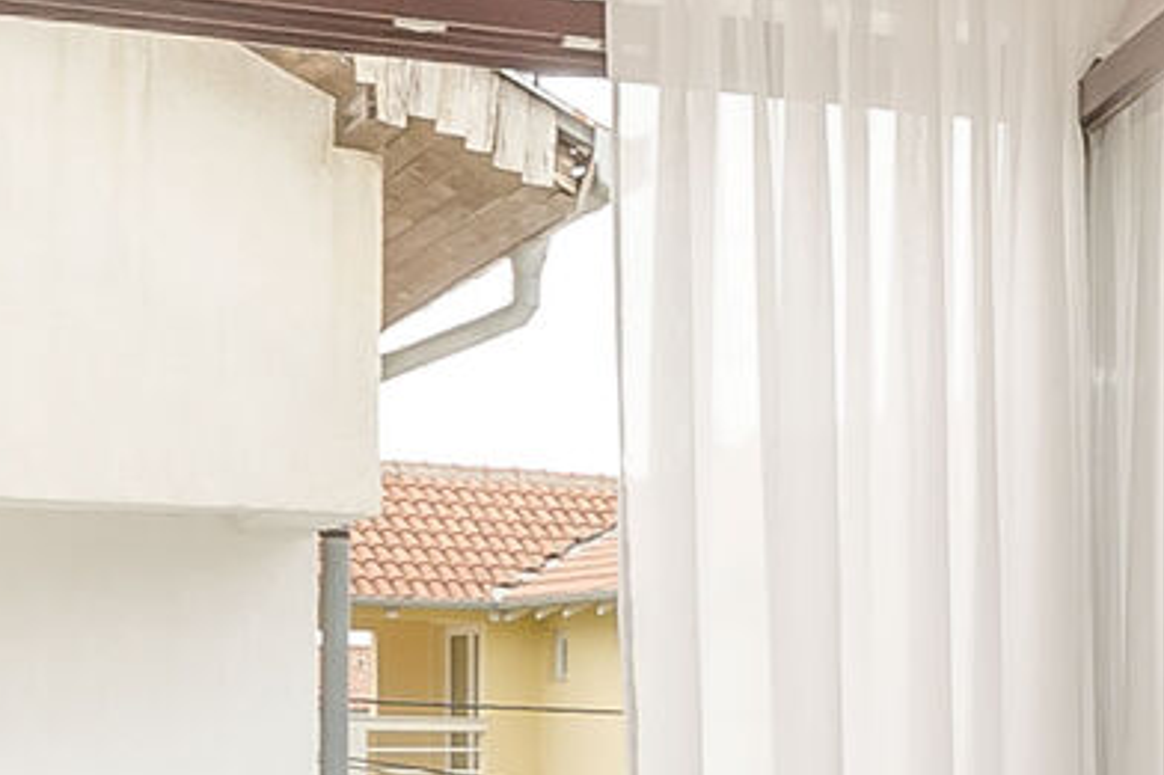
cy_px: 779
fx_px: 3458
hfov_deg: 17.4
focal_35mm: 107
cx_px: 1687
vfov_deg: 12.6
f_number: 8
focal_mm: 10
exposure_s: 1/100
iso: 125
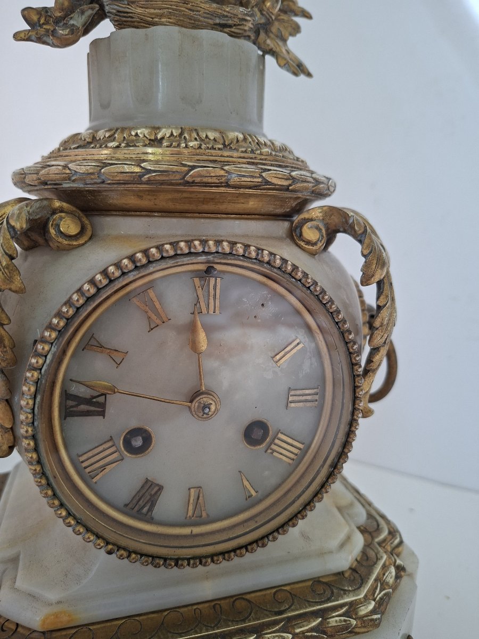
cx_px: 240
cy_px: 320
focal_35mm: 23
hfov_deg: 58.9
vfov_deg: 73.9
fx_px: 424
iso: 200
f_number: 1.8
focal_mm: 5.54
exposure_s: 1/100
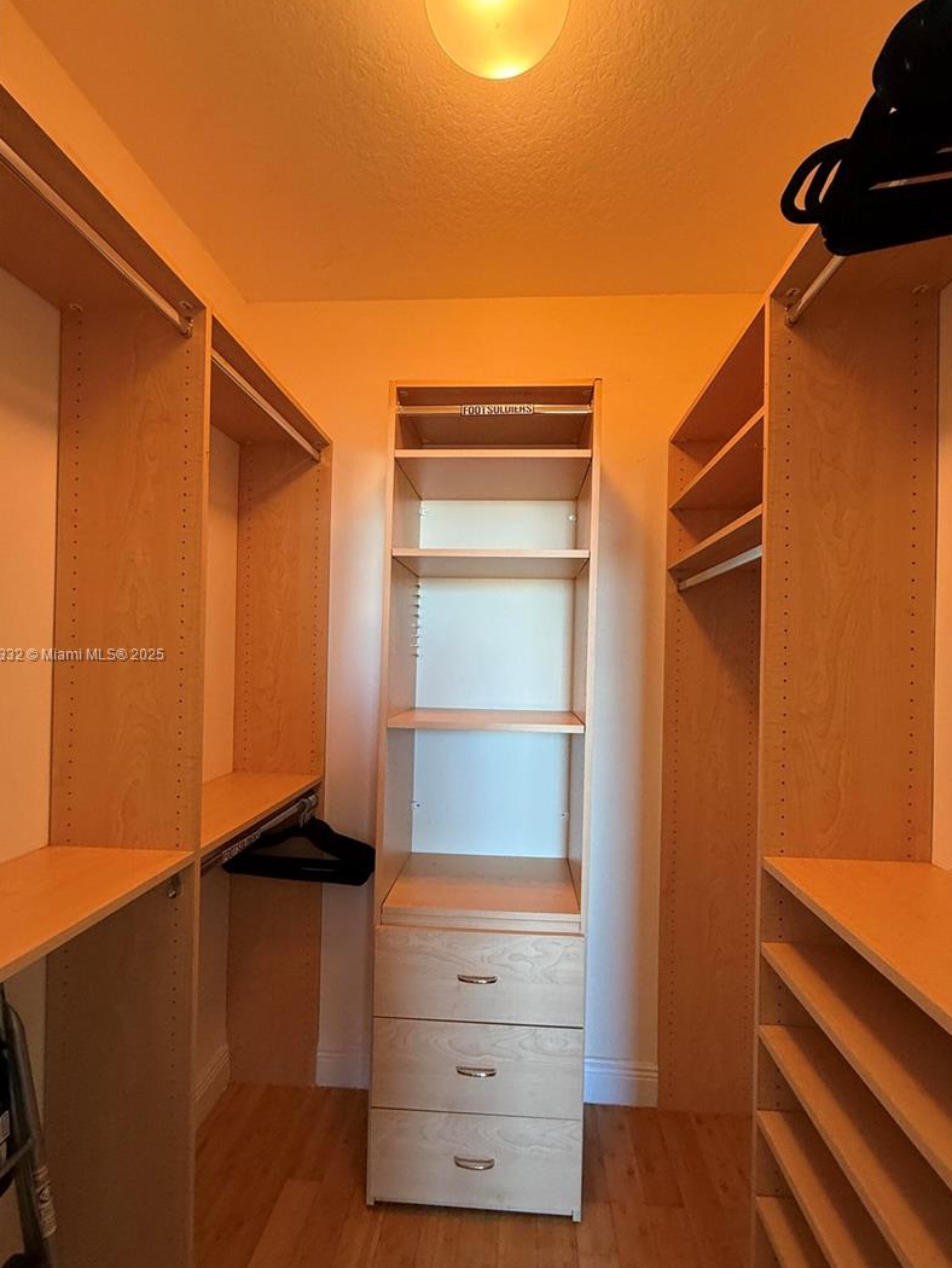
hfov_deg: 78.1
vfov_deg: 94.4
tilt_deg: +1.0
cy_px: 656
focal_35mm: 16
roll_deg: -1.1
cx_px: 487
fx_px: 586
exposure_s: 1/60
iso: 250
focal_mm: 2.22
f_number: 2.2
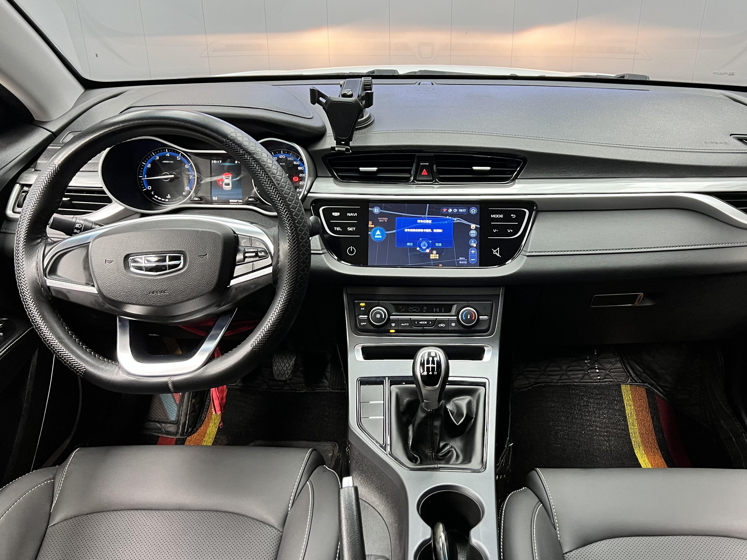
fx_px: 712
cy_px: 258
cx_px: 429
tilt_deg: -24.6
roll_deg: -1.1
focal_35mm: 33
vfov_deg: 42.9
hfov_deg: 55.1
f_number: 1.5
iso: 160
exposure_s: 1/50
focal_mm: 5.7
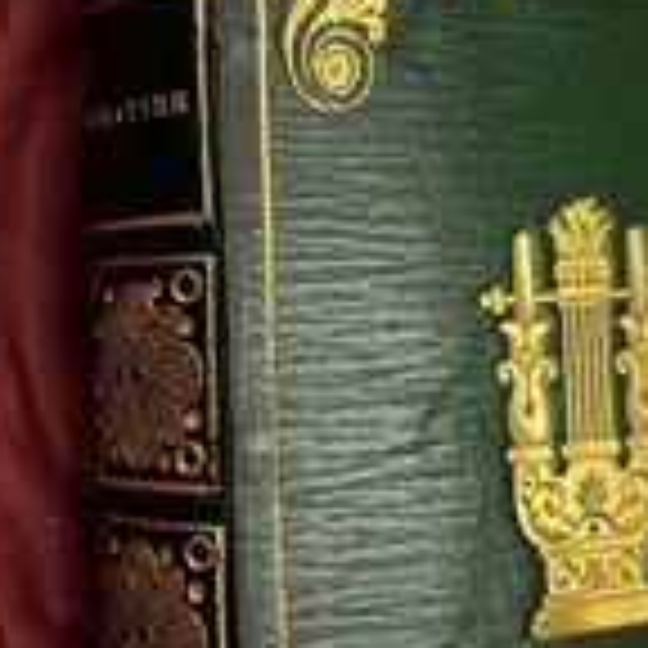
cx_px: 61
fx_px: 1694
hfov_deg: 21.2
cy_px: 346
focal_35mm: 80
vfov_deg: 21.6
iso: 80
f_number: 1.6
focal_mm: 4.2
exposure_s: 1/50
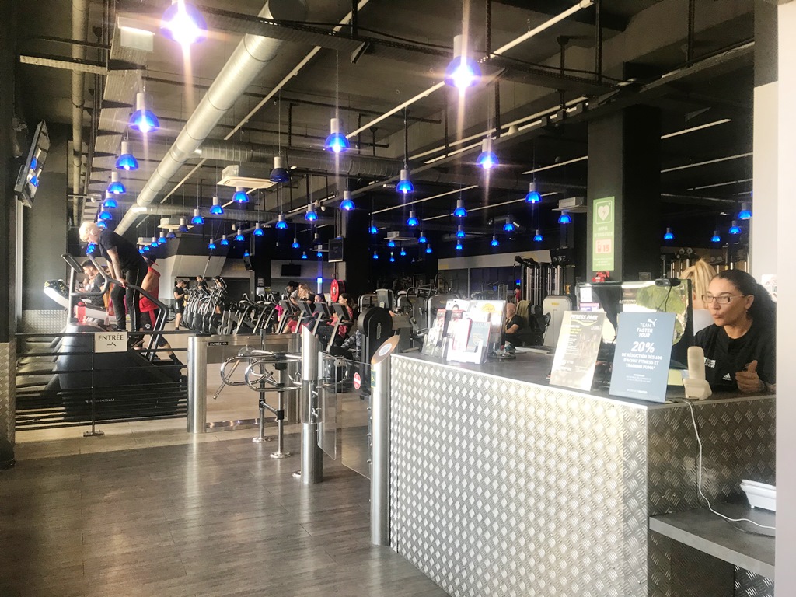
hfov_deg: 63.4
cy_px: 298
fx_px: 644
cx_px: 398
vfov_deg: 49.7
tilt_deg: -0.1
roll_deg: -0.1
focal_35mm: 28
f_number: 1.8
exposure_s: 1/33
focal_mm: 3.99
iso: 32
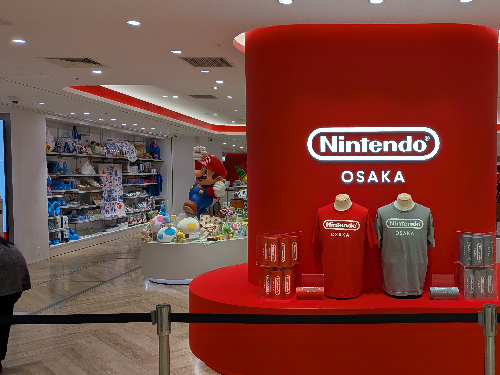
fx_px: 491
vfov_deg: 41.8
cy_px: 186
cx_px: 350
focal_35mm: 34
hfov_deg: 52.5
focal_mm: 4.53
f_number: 1.7
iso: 44
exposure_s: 1/404
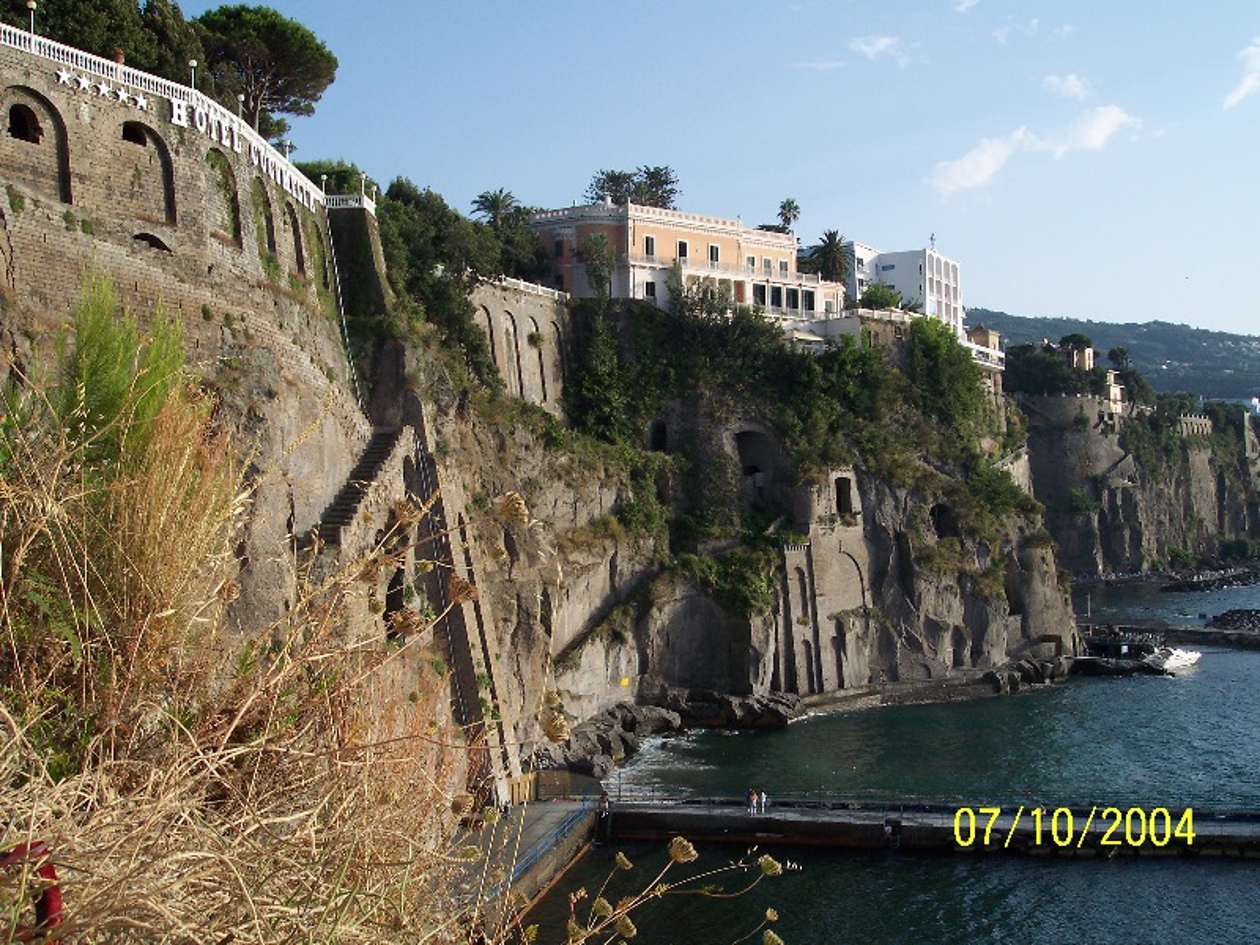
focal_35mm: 38
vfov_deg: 37.7
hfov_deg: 49.0
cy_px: 472
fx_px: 1383
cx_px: 630
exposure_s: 1/500
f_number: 4.8
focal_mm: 8
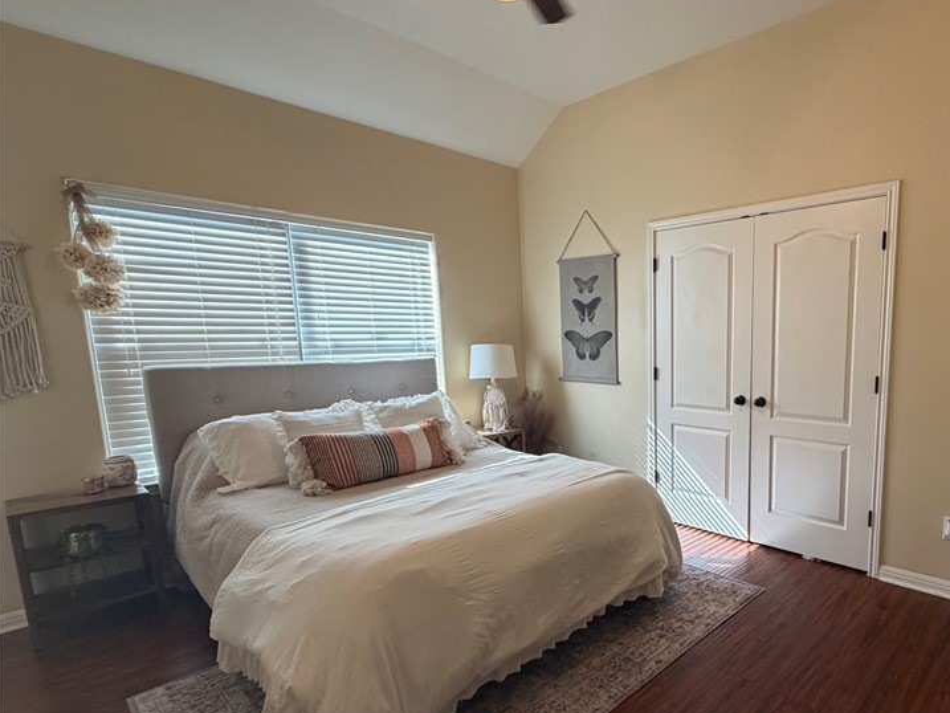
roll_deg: +1.3
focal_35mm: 20
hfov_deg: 77.5
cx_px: 674
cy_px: 413
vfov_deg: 65.6
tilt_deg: -8.2
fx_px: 549
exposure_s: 1/120
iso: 250
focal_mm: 2.22
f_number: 2.2
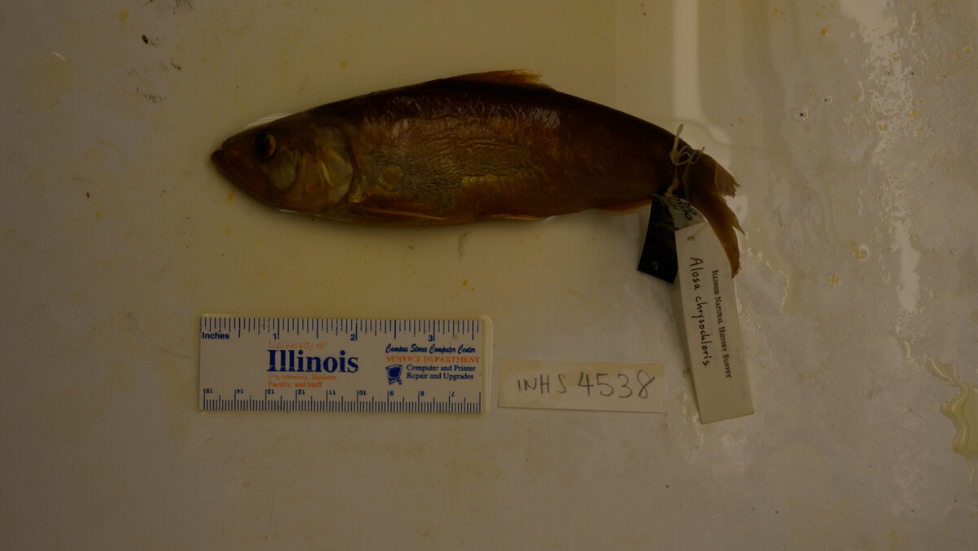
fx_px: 1634
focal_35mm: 63
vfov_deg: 19.1
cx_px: 489
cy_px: 252
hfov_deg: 33.3
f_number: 20
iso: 100
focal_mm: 60
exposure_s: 1/6
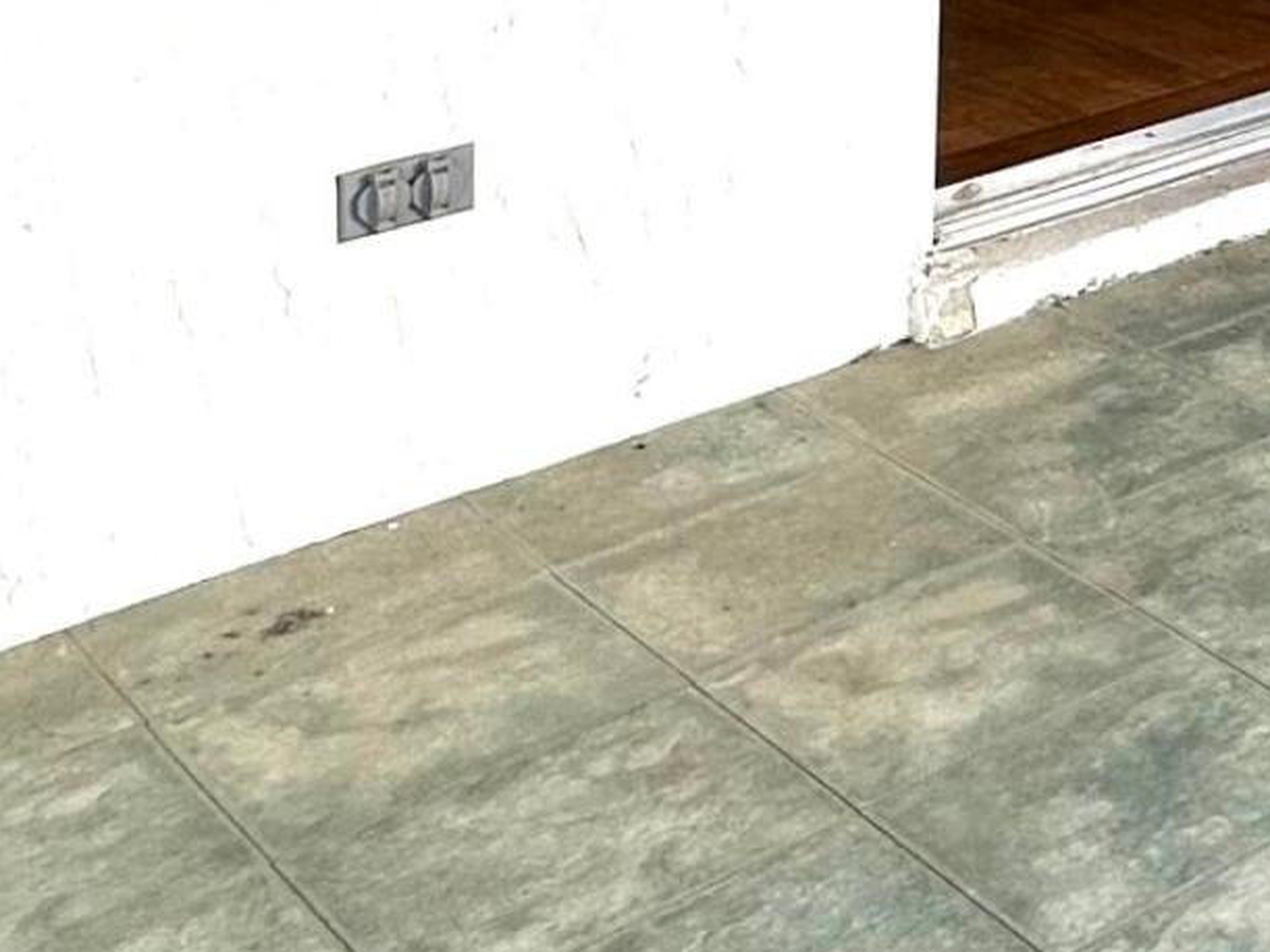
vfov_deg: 18.4
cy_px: -665
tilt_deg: -0.8
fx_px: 2421
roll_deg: -2.0
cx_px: 2326
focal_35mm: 66
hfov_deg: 20.3
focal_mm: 2.22
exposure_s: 1/99
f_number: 2.2
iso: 40
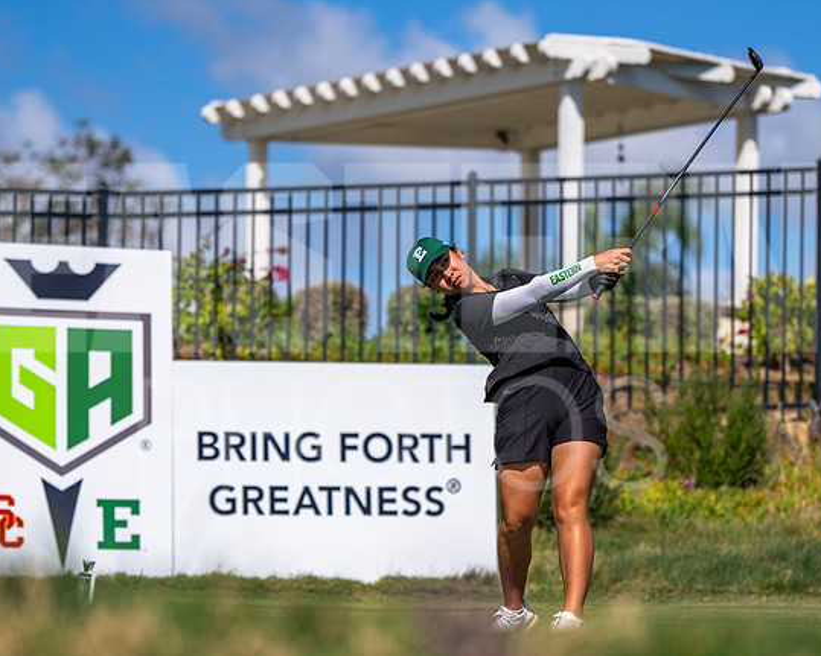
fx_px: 4543
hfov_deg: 10.3
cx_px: 404
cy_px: 377
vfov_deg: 8.3
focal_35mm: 187
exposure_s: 1/6400
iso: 100
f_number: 2.8
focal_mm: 136
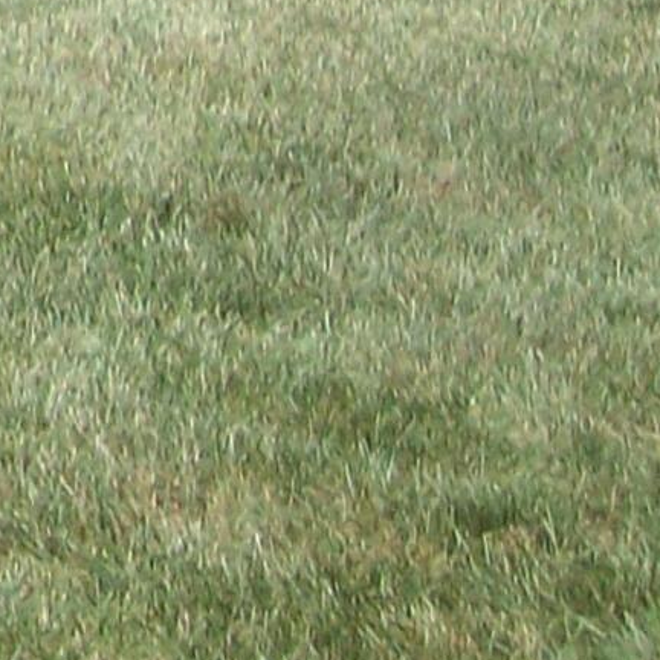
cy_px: -1036
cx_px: -1338
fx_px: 4638
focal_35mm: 215
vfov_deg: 7.5
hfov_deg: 7.2
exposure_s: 1/128
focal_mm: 5.8
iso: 80
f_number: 7.2
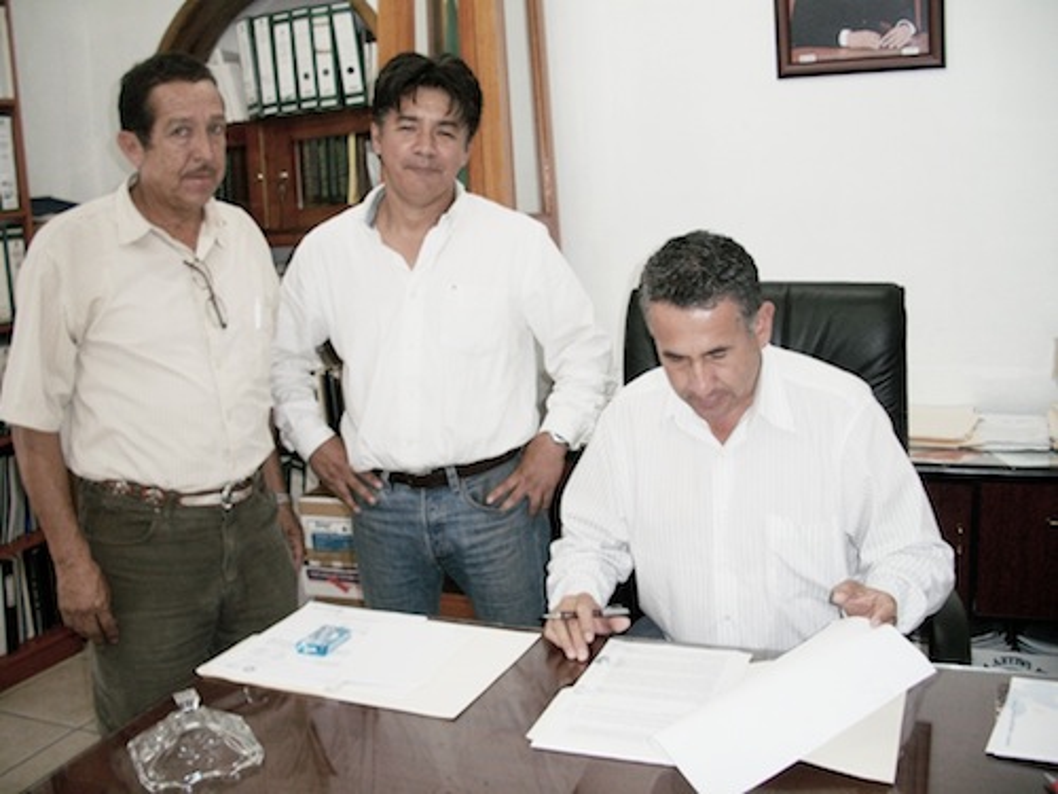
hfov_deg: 52.6
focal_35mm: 35
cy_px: 397
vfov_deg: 40.7
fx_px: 1070
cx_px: 529
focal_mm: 6.3
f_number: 3.1
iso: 80
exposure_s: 1/30
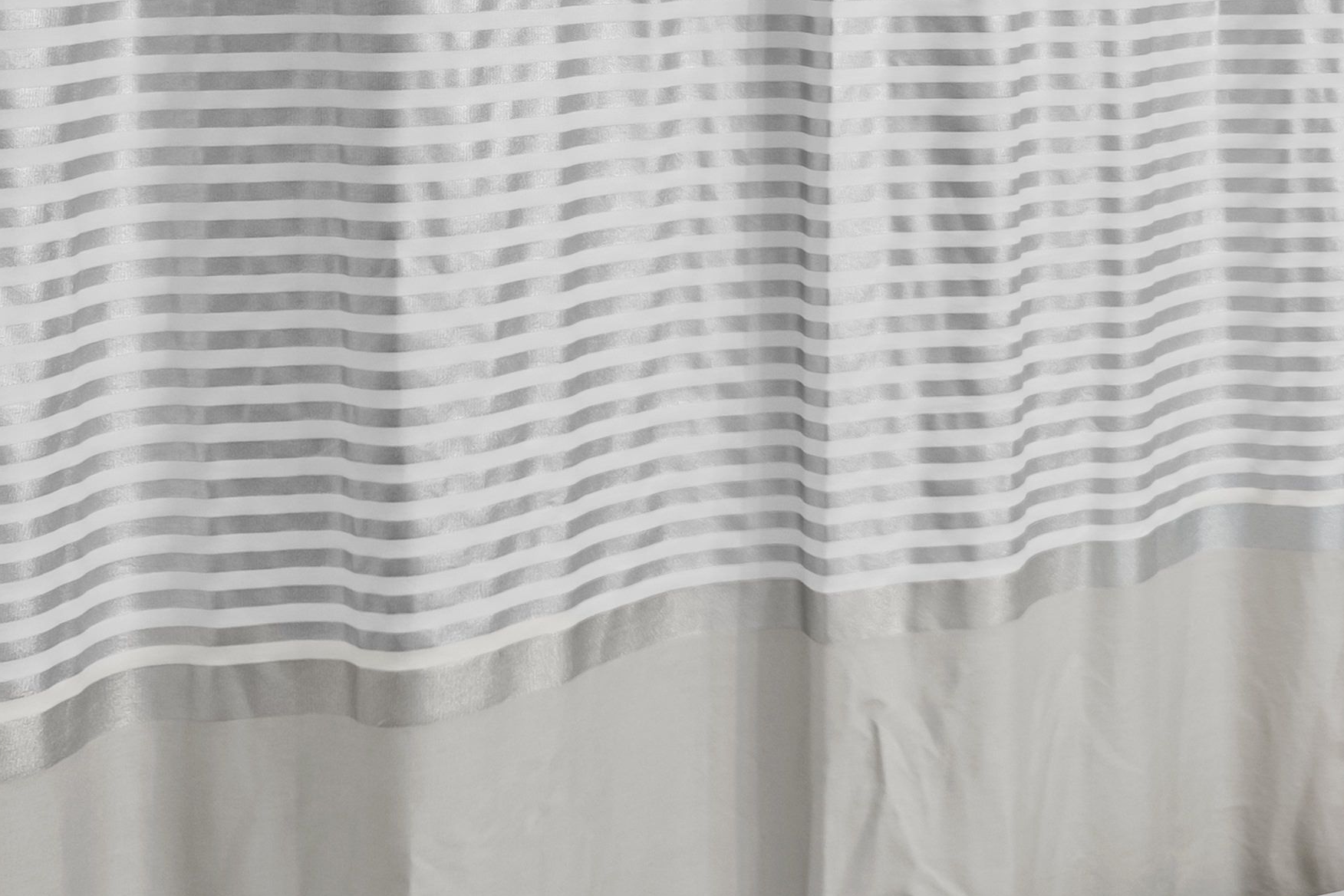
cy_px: -53
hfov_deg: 26.5
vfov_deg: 20.4
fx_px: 2389
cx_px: 1760
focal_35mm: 64
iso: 400
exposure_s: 1/1.67
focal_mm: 16
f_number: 8
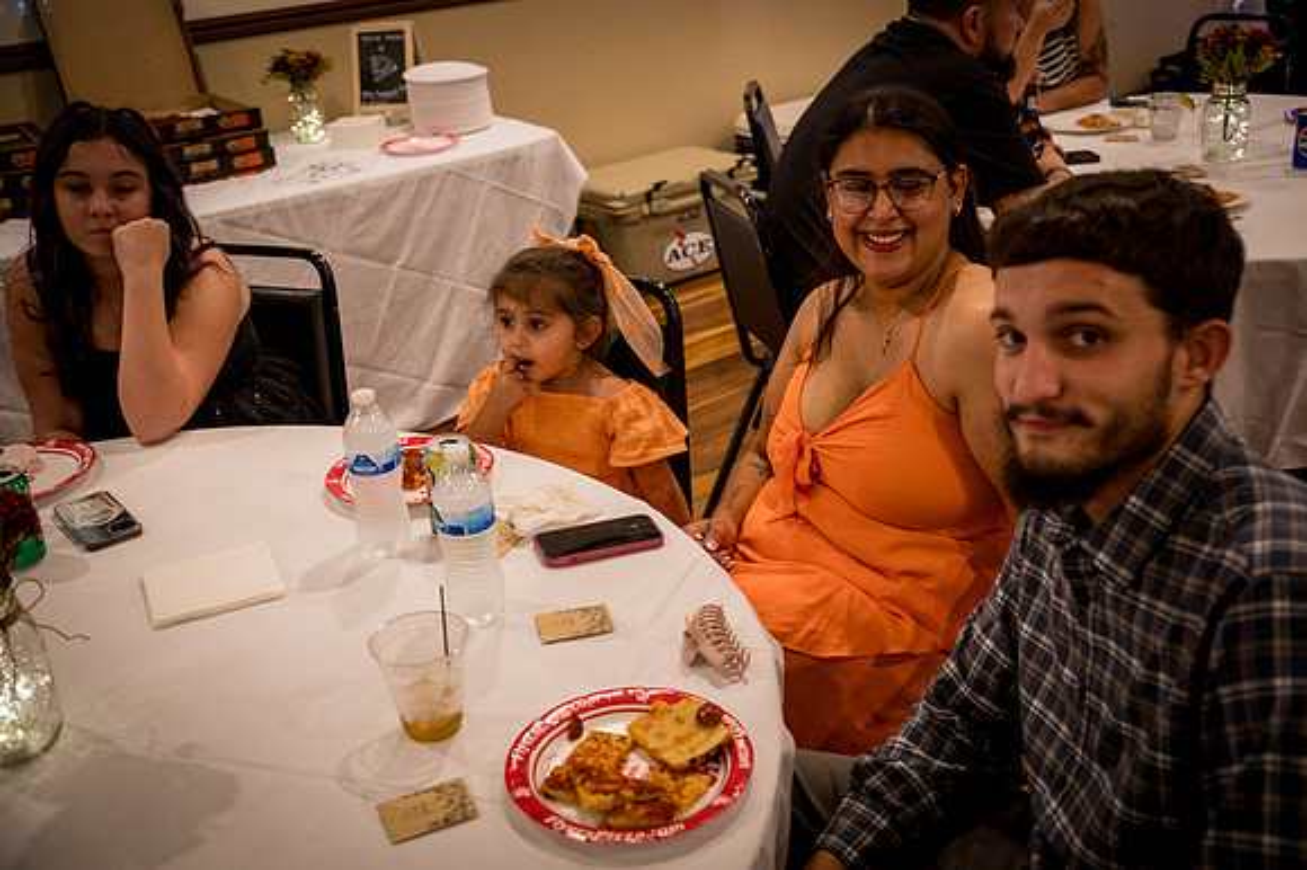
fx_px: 1379
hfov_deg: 50.7
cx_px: 654
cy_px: 435
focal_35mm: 38
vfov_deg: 35.0
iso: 3200
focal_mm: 38
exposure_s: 1/100
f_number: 4
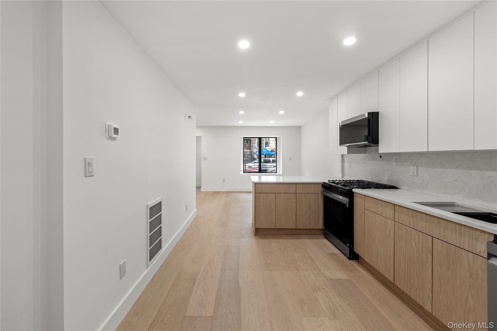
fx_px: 193
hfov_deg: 104.3
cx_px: 248
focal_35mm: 14
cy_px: 166
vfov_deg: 81.2
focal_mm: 14
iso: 1000
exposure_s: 1/8
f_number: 8
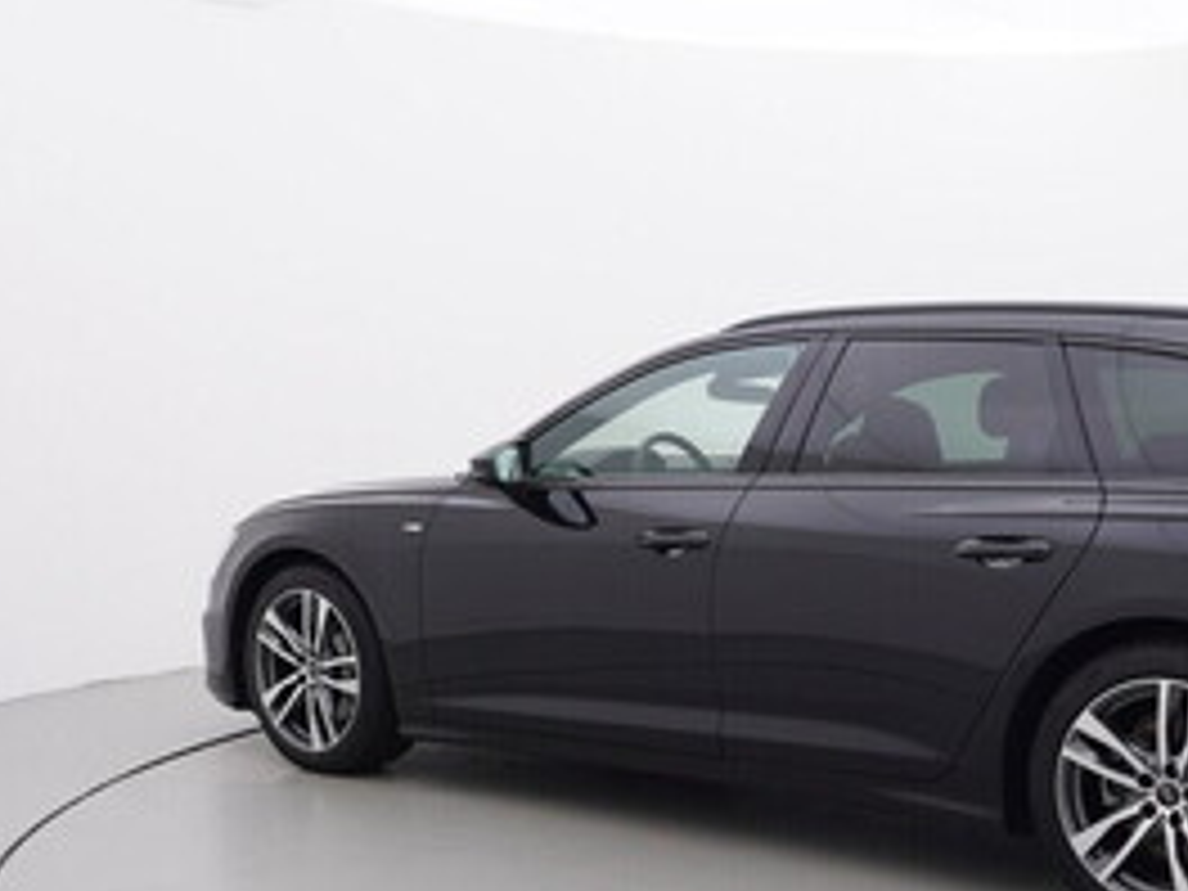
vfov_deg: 31.8
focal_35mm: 45
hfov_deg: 40.7
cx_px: 911
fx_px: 1544
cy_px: 637
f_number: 5
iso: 200
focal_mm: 15
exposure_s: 1/80
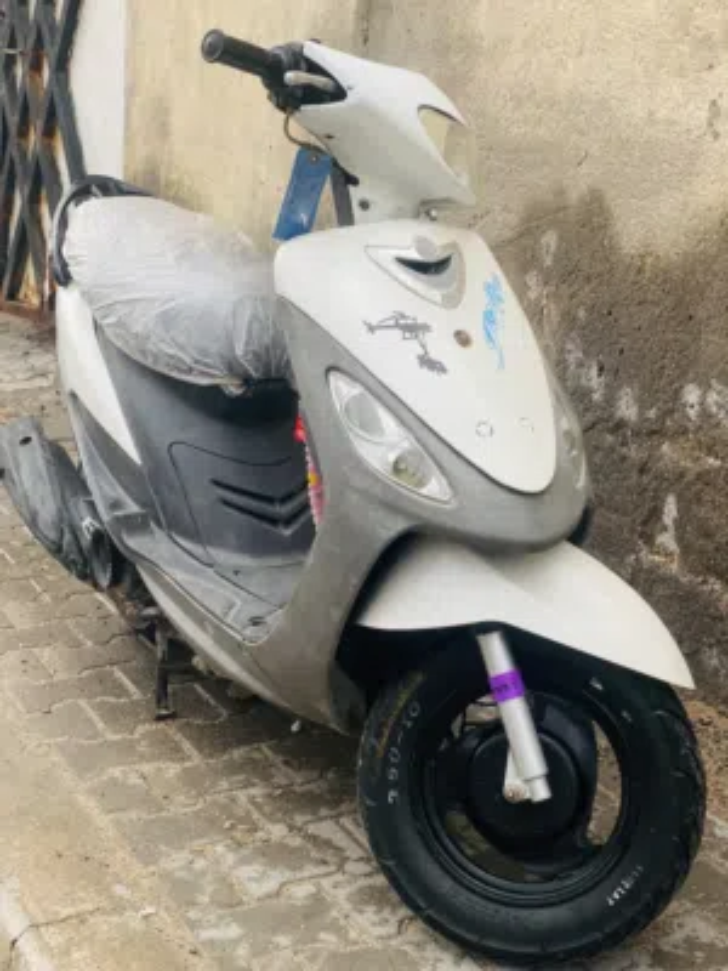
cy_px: 486
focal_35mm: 52
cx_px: 364
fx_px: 1458
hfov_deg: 28.0
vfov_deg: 36.8
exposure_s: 1/122
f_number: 2
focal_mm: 6
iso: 200
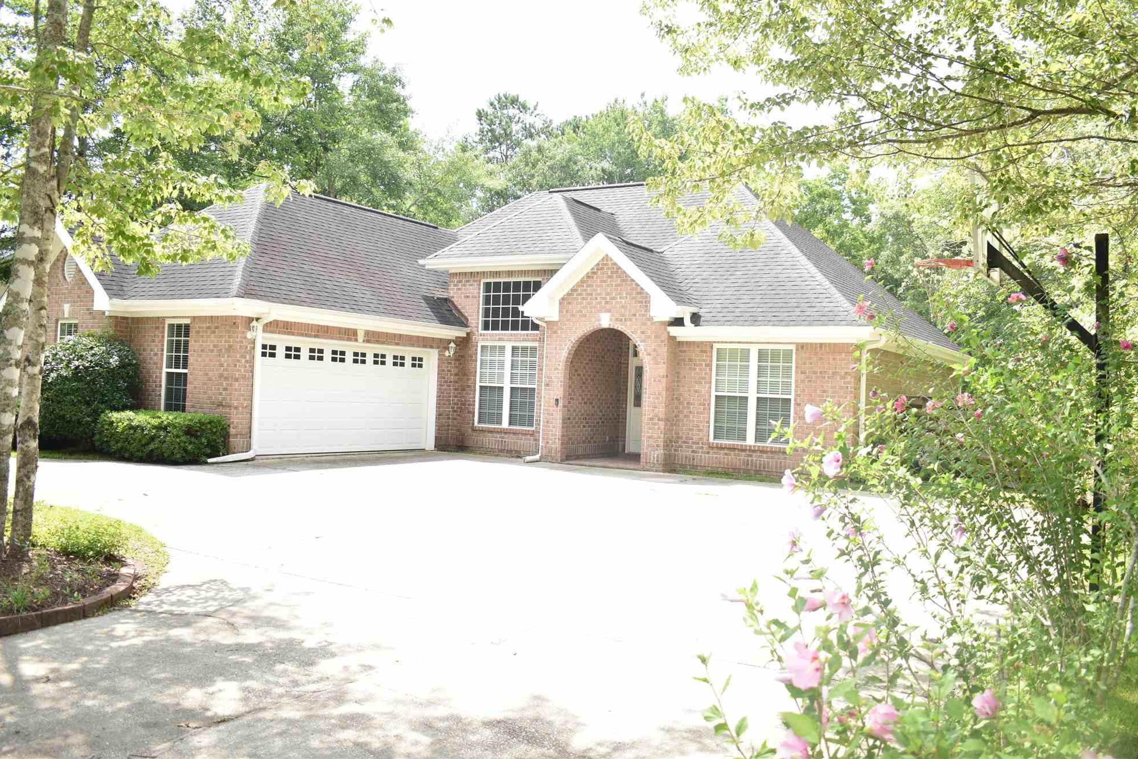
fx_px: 980
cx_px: 576
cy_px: 367
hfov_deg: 60.3
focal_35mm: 31
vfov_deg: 42.3
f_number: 3.5
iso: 100
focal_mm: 20
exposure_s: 1/125
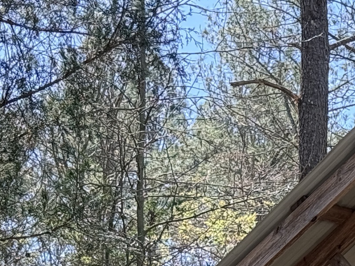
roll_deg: +1.2
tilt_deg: +6.1
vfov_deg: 8.0
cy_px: 447
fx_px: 1846
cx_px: 639
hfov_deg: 10.3
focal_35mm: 180
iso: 64
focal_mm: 6.76
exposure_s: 1/411
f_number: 1.78
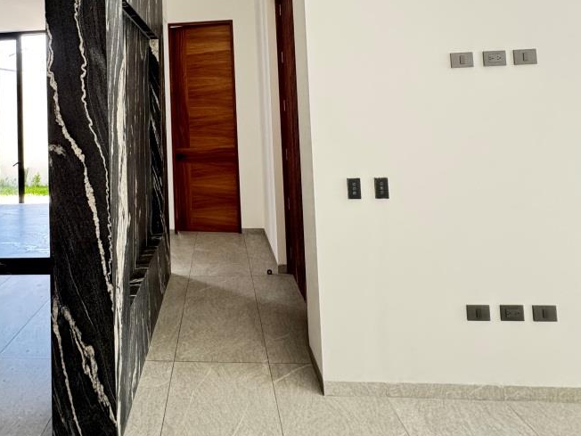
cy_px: 96
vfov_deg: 57.2
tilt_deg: +3.2
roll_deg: +2.6
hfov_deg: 73.9
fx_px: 369
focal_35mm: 22
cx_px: 190
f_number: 2.2
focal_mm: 2.22
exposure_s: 1/99
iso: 320
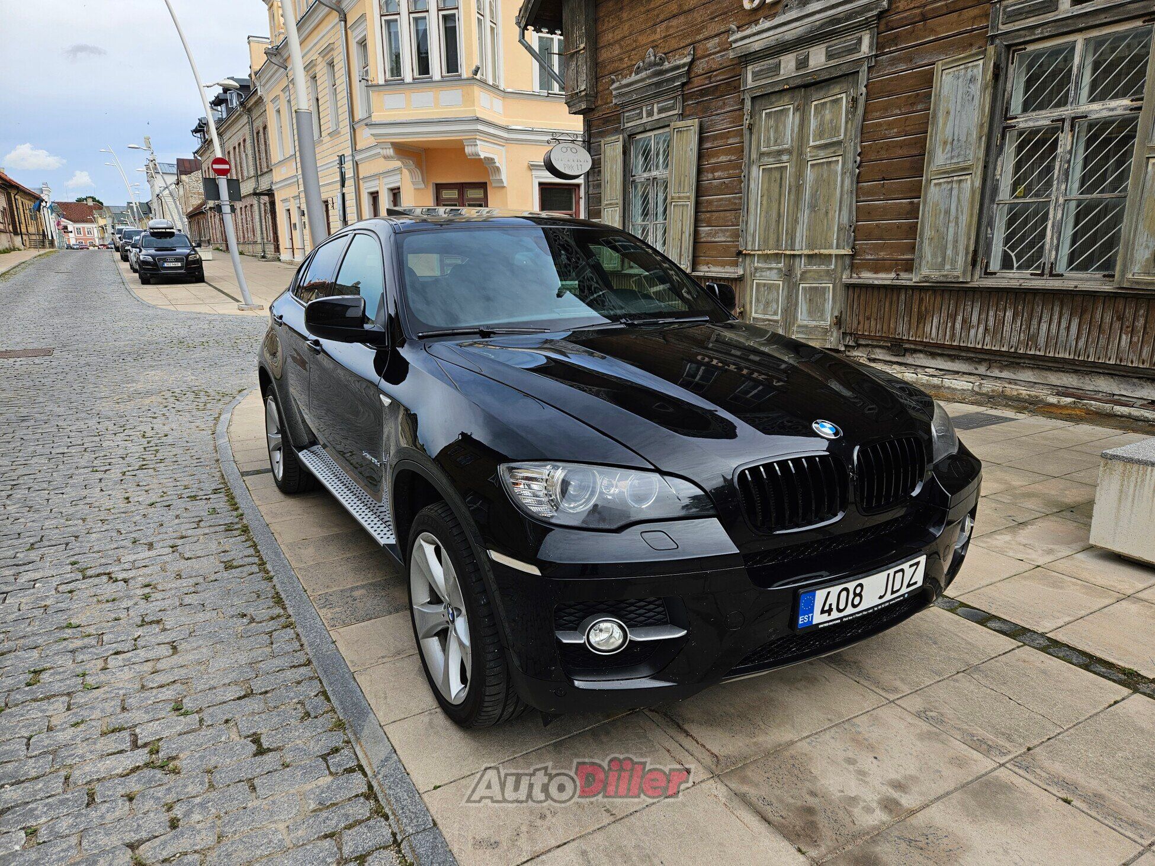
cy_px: 433
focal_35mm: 23
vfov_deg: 58.9
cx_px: 578
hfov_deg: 73.9
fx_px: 768
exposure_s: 1/1132
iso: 25
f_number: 1.8
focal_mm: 5.4
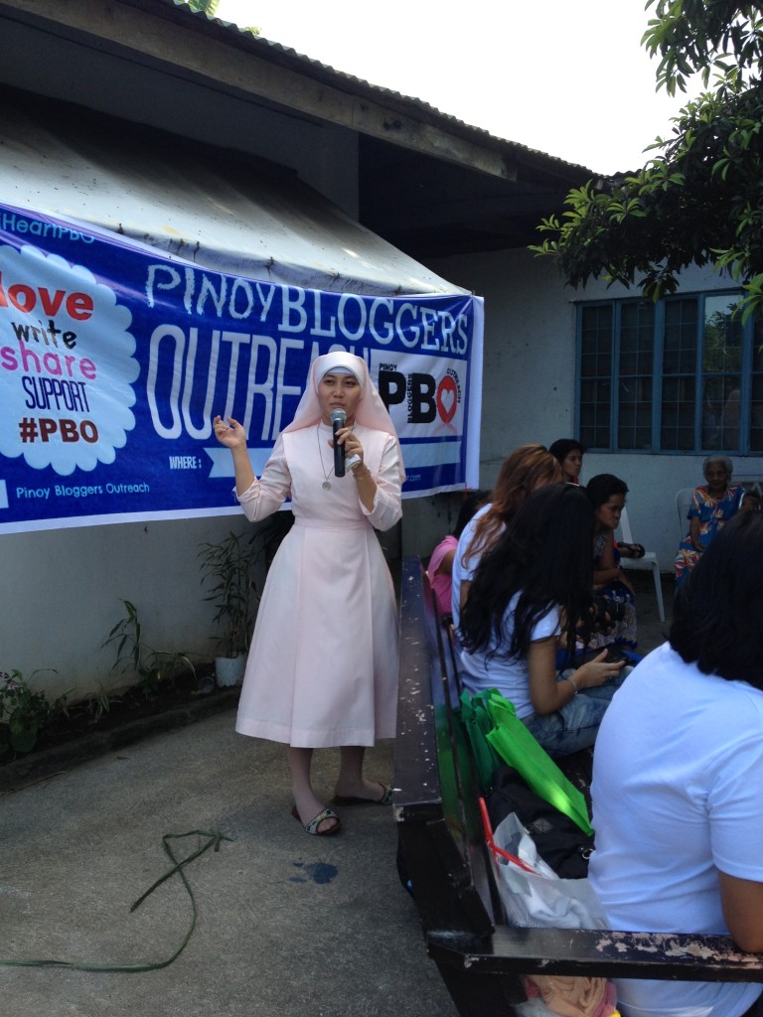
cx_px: 382
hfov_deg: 40.7
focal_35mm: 35
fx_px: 1029
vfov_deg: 52.6
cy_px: 508
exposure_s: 1/325
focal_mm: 4.28
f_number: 2.4
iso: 50
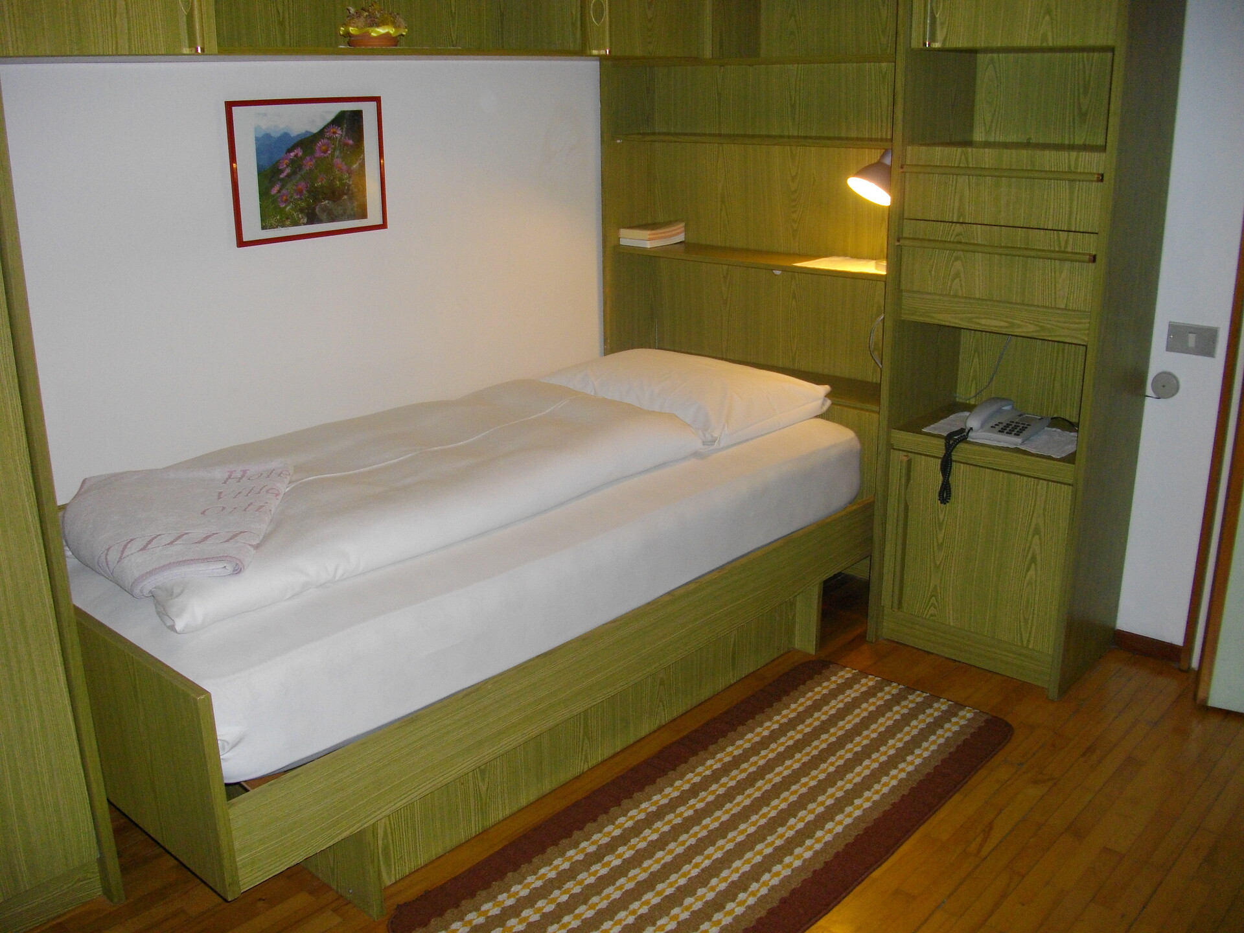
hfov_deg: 56.8
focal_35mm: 32
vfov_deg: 44.2
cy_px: 466
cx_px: 622
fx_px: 1150
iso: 200
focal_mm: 5.7
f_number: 2.9
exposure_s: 1/30
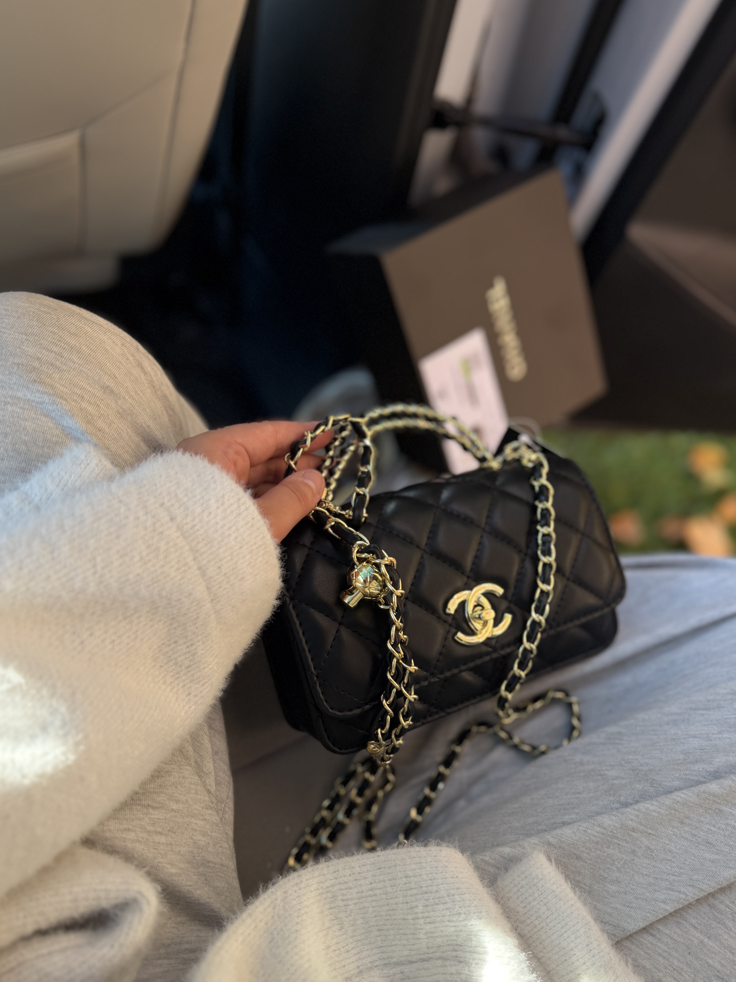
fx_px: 794
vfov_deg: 63.3
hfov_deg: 49.6
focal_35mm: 28
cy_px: 540
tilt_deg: -58.5
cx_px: 417
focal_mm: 6.76
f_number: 1.78
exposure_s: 1/245
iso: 64
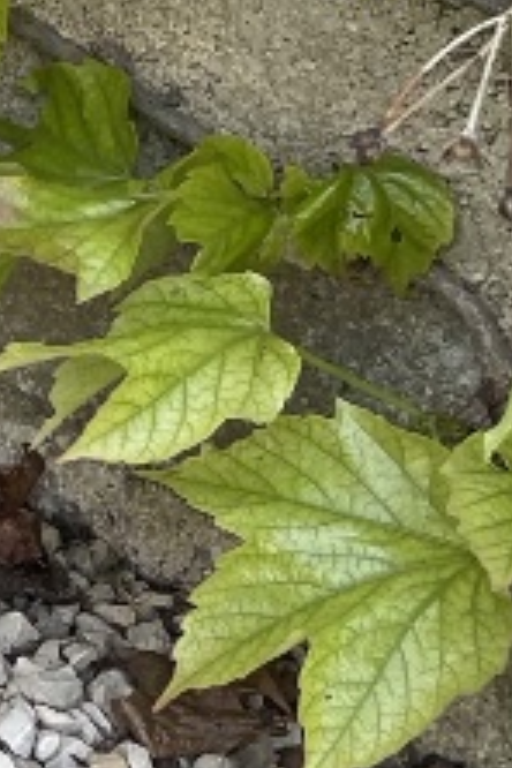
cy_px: -173
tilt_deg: -21.3
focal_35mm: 146
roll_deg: -1.1
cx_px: -951
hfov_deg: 8.2
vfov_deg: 13.6
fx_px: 3114
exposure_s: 1/121
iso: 32
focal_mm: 4.2
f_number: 1.6
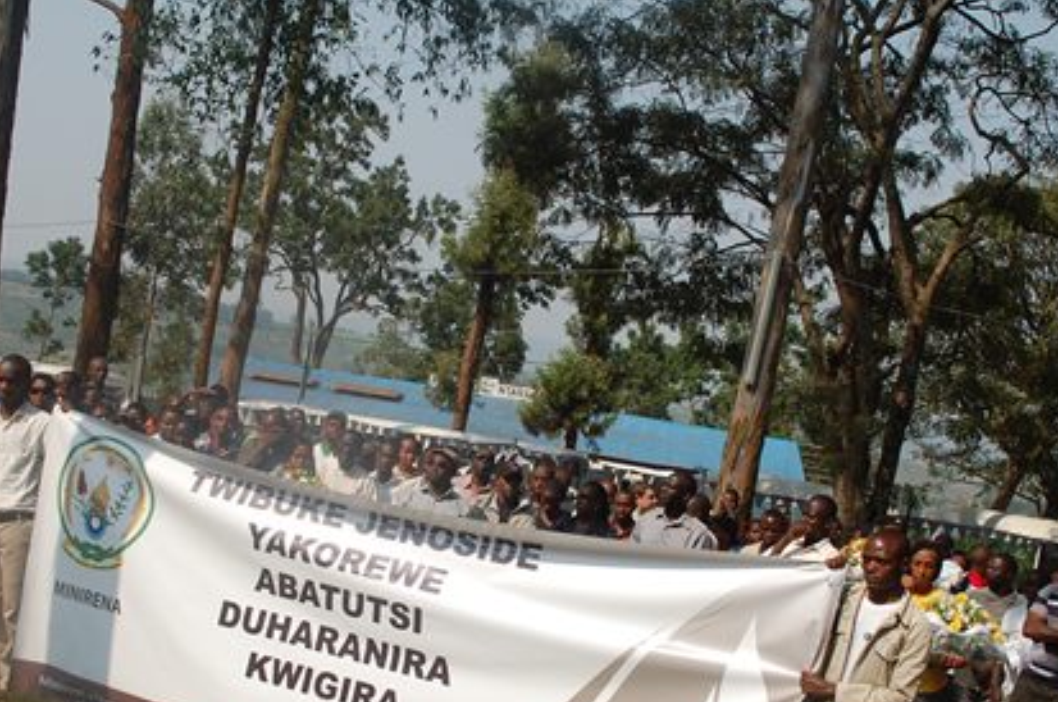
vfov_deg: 27.8
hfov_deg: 41.1
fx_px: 1408
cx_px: 482
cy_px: 462
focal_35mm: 48
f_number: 9
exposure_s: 1/320
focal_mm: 24
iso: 200
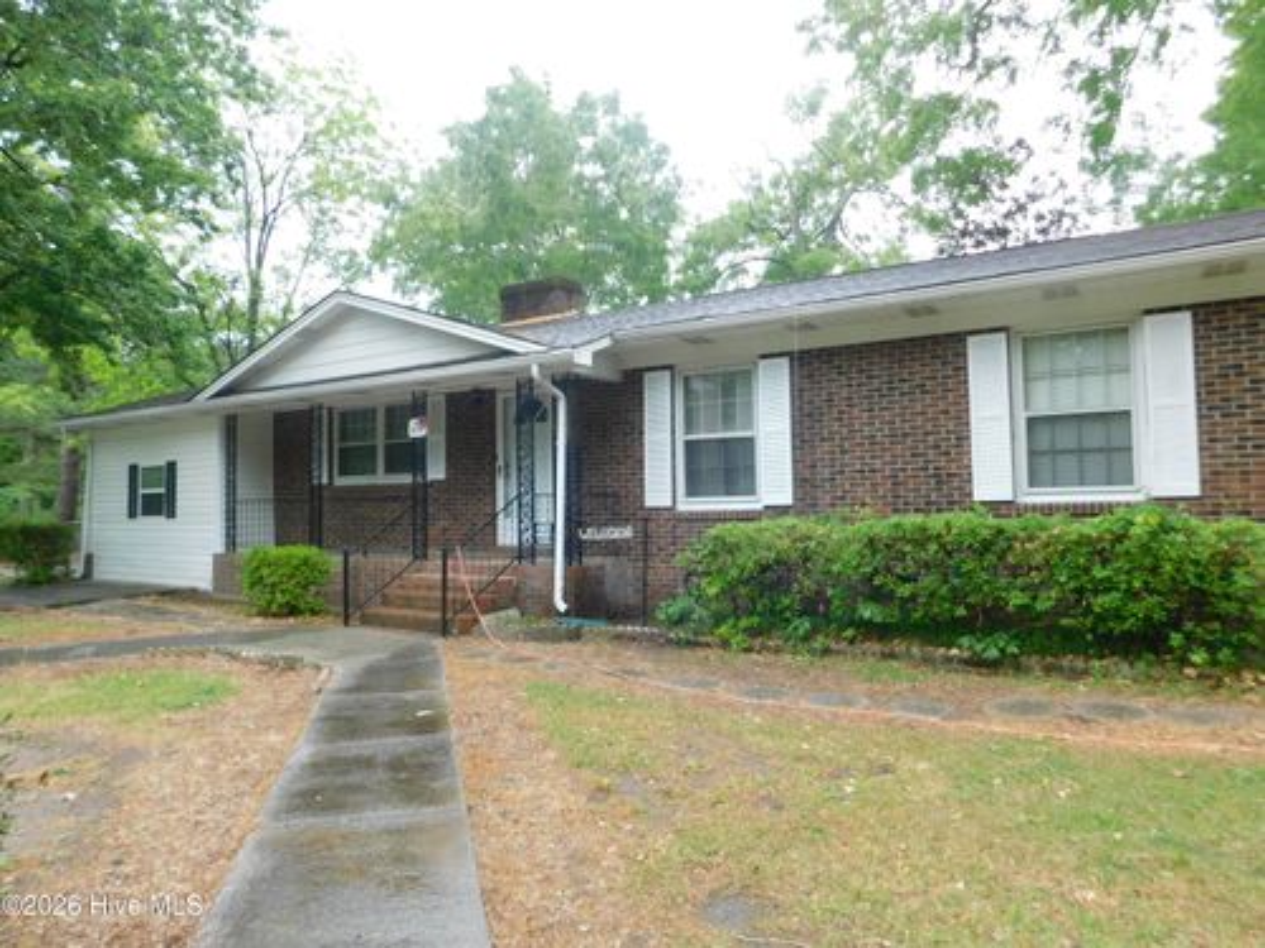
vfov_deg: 58.9
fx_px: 841
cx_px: 632
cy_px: 474
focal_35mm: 23
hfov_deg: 73.9
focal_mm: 4
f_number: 3
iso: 125
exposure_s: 1/100
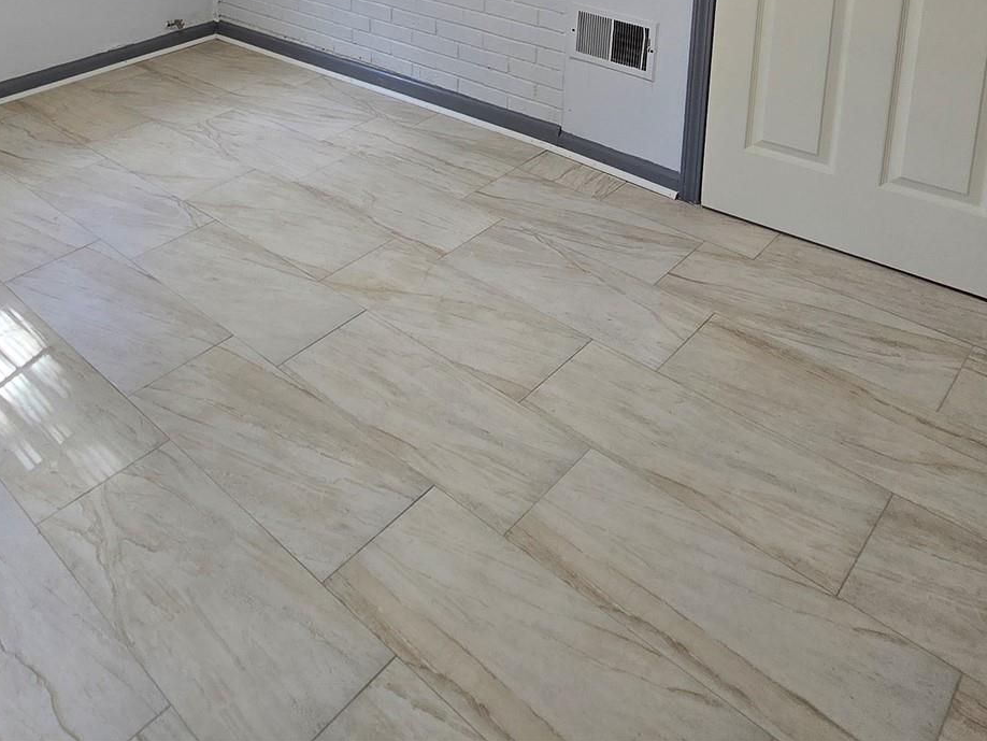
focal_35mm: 29
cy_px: -84
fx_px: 827
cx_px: 264
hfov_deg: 58.9
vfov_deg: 39.1
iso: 64
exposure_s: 1/60
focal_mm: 2.2
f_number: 2.2
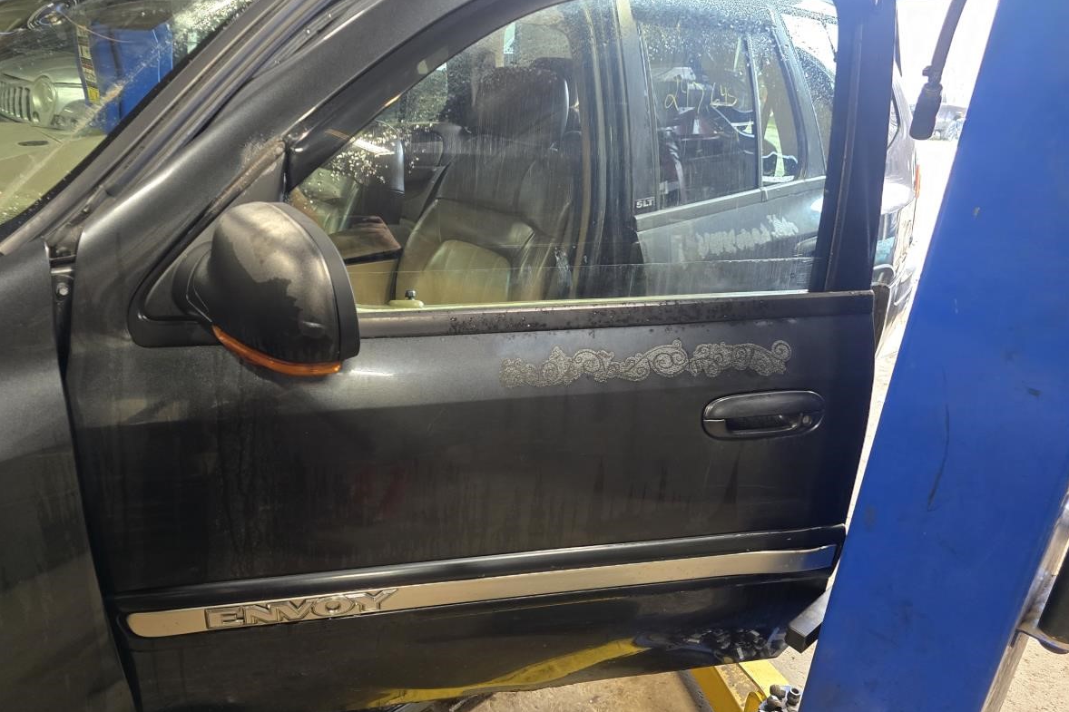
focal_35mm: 26
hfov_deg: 69.3
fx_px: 772
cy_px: 358
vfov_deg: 49.5
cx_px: 492
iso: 800
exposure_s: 1/60
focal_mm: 6.3
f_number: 1.7
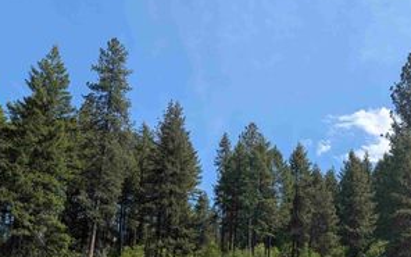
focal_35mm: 43
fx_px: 482
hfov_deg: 46.0
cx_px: 246
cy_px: 242
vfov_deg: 28.5
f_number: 1.68
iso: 20
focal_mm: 6.9
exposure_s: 1/781
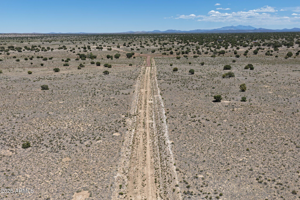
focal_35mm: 28
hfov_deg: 65.5
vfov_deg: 46.4
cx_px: 150
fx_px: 233
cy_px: 100
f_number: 2.8
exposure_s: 1/1600
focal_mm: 14.45
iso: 100
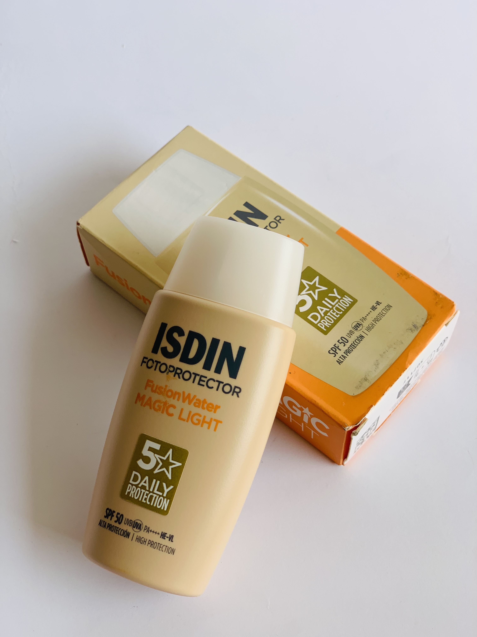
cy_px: 318
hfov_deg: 28.0
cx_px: 238
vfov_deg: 36.8
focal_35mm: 52
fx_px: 955
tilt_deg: -59.4
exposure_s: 1/143
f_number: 2.4
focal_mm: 6
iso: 16
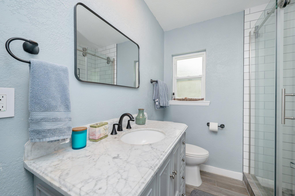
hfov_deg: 104.3
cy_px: 98
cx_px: 148
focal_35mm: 14
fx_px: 115
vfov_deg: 81.1
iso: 320
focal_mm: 14
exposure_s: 1/60
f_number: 9
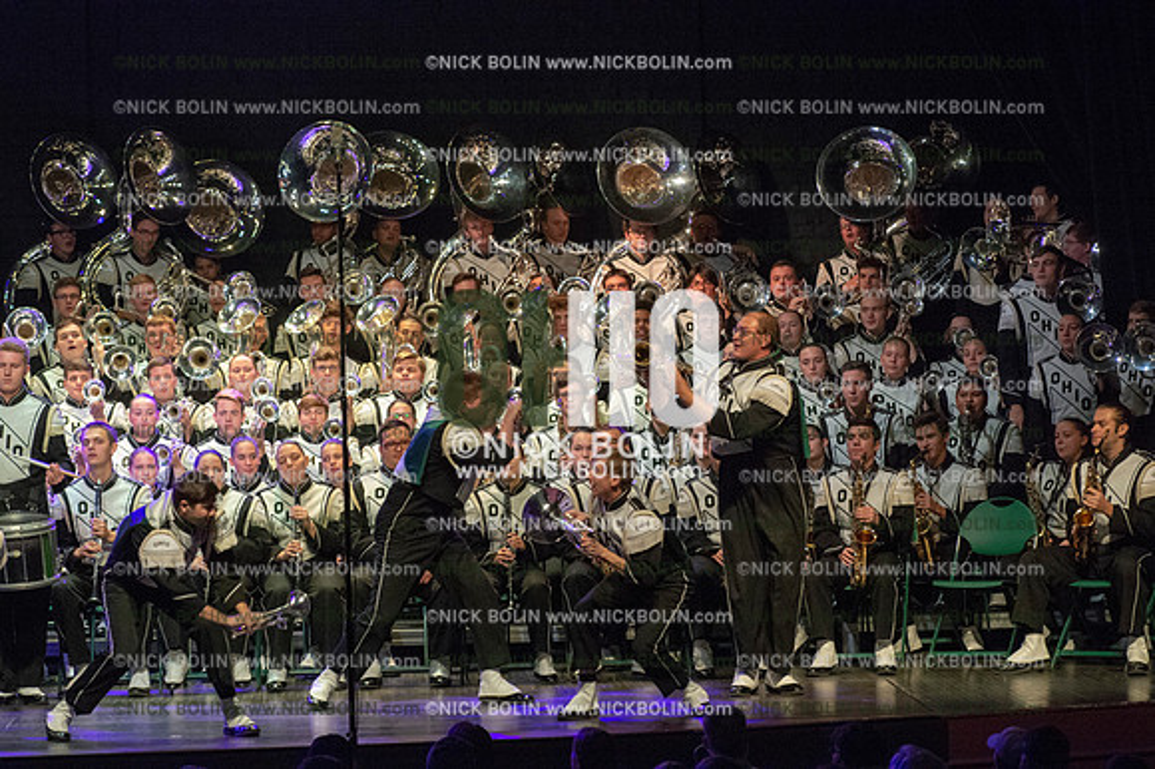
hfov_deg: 11.8
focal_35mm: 175
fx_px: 5611
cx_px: 578
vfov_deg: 7.8
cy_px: 384
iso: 8000
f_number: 5.6
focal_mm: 175
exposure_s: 1/400
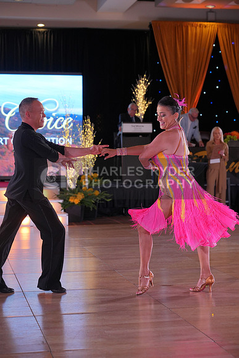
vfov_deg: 28.8
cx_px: 120
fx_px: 697
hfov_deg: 19.5
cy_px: 179
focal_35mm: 70
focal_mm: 70
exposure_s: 1/400
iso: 1250
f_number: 4
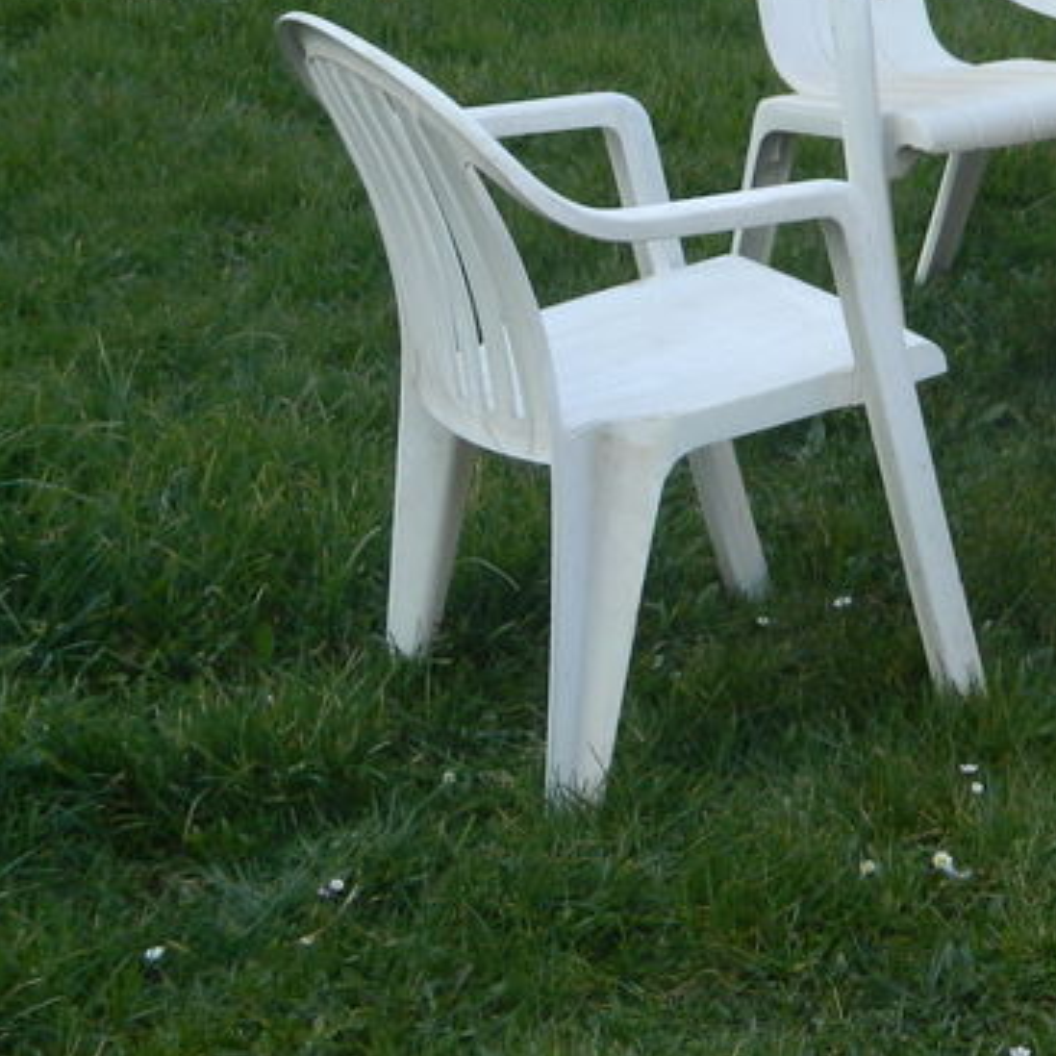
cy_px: 231
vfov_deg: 17.4
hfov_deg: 16.6
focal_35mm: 99
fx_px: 3417
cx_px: 1391
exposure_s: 1/125
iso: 80
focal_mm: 7.3
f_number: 3.5
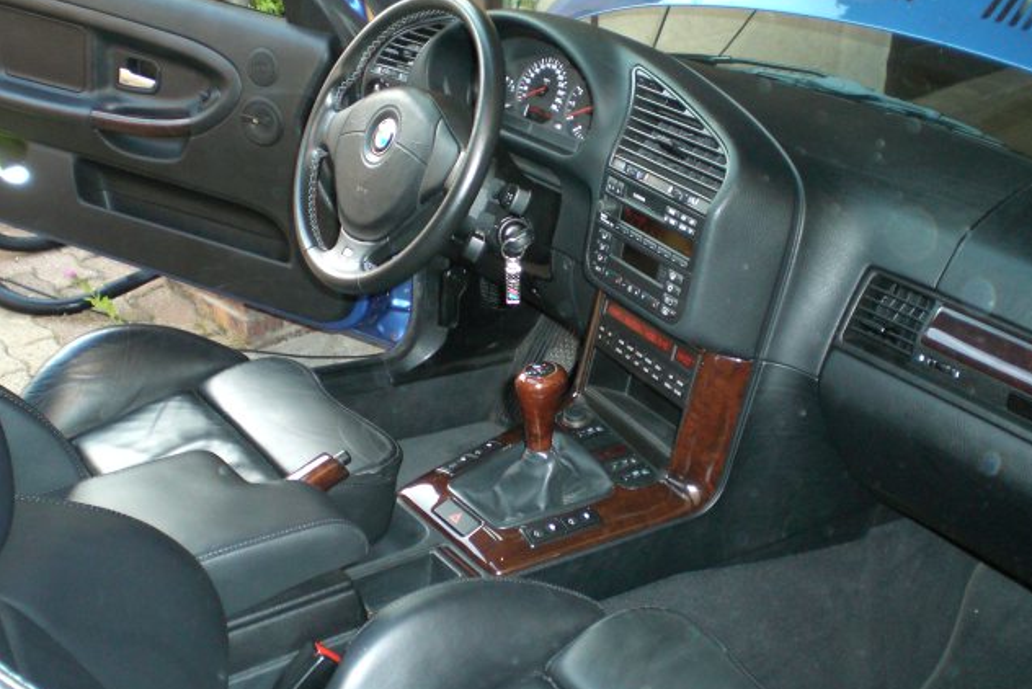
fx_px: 1147
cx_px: 521
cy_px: 361
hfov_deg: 48.4
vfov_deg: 33.4
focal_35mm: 40
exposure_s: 1/60
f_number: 3.1
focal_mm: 6.3
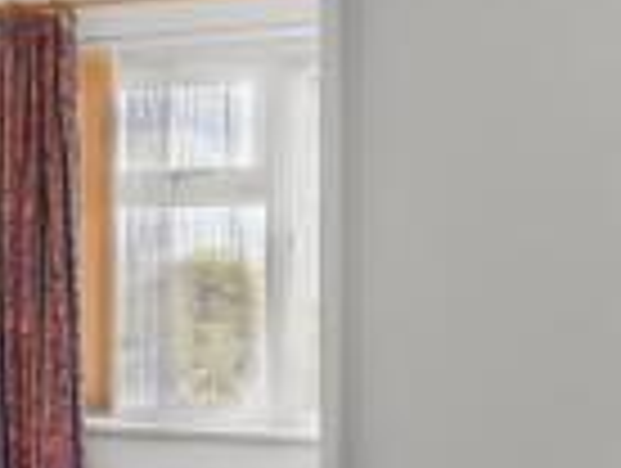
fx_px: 952
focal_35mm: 53
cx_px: 184
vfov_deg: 27.4
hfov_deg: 35.6
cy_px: 326
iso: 320
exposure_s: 1/6
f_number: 7.1
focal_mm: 16
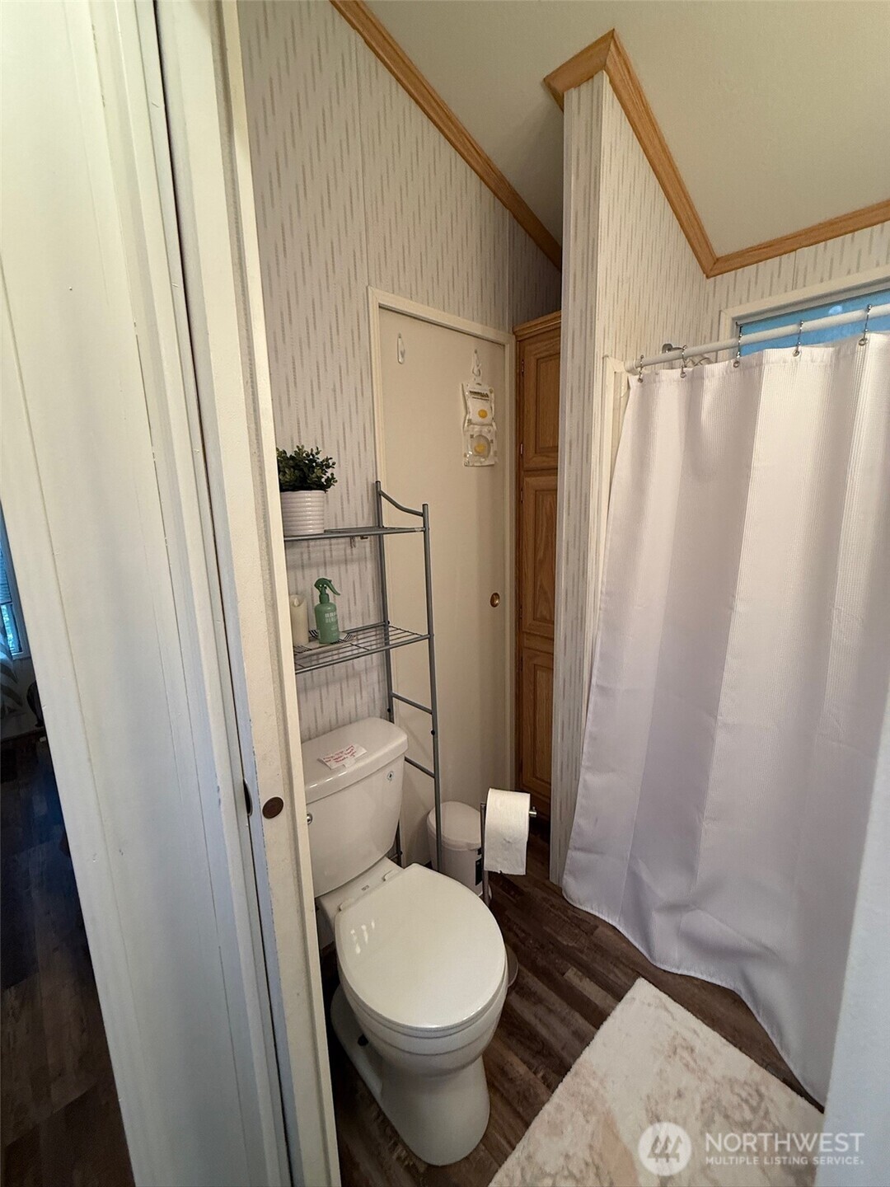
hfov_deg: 85.7
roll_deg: +0.2
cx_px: 445
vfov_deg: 102.1
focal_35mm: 14
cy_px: 594
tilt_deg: -8.4
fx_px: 480
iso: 250
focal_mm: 2.22
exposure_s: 1/60
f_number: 2.2
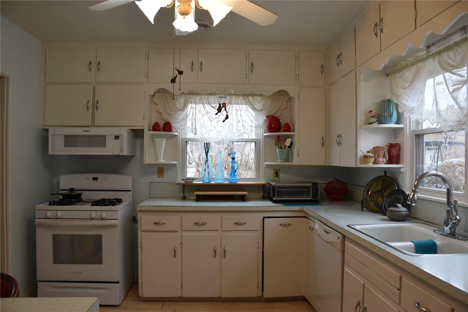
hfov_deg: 67.4
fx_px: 351
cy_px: 156
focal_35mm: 27
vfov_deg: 47.9
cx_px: 234
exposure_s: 1/100
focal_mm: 18
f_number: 5
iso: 400
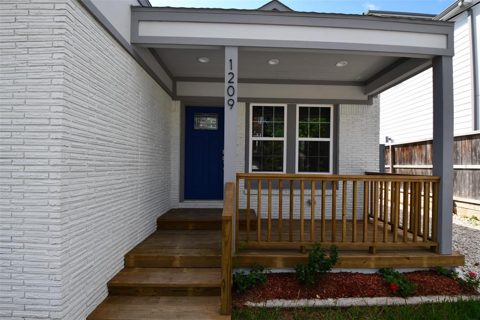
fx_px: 200
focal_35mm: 15
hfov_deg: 100.4
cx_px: 240
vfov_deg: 77.3
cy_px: 160
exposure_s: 1/250
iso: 160
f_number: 8
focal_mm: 10
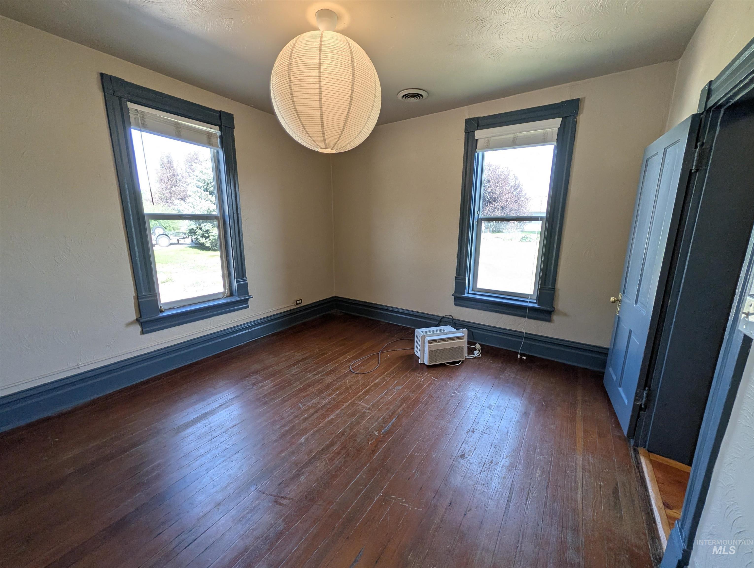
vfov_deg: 94.6
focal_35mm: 12
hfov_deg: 110.5
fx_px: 262
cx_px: 377
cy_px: 284
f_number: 1.7
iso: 51
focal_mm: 2.02
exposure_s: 1/125
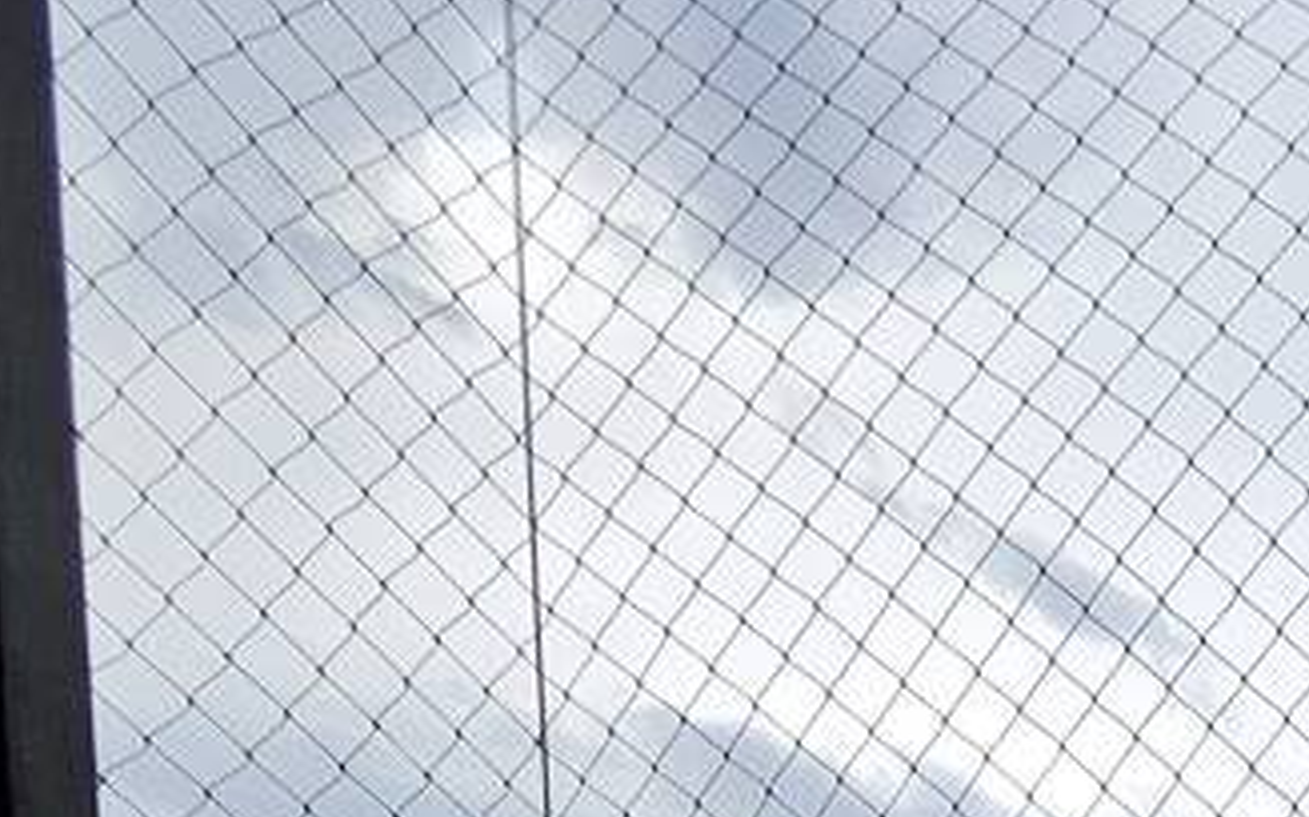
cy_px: 1532
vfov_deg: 19.7
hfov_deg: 39.2
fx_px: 1605
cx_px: 1313
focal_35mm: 45
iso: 32
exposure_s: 1/816
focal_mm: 1.7
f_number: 2.2
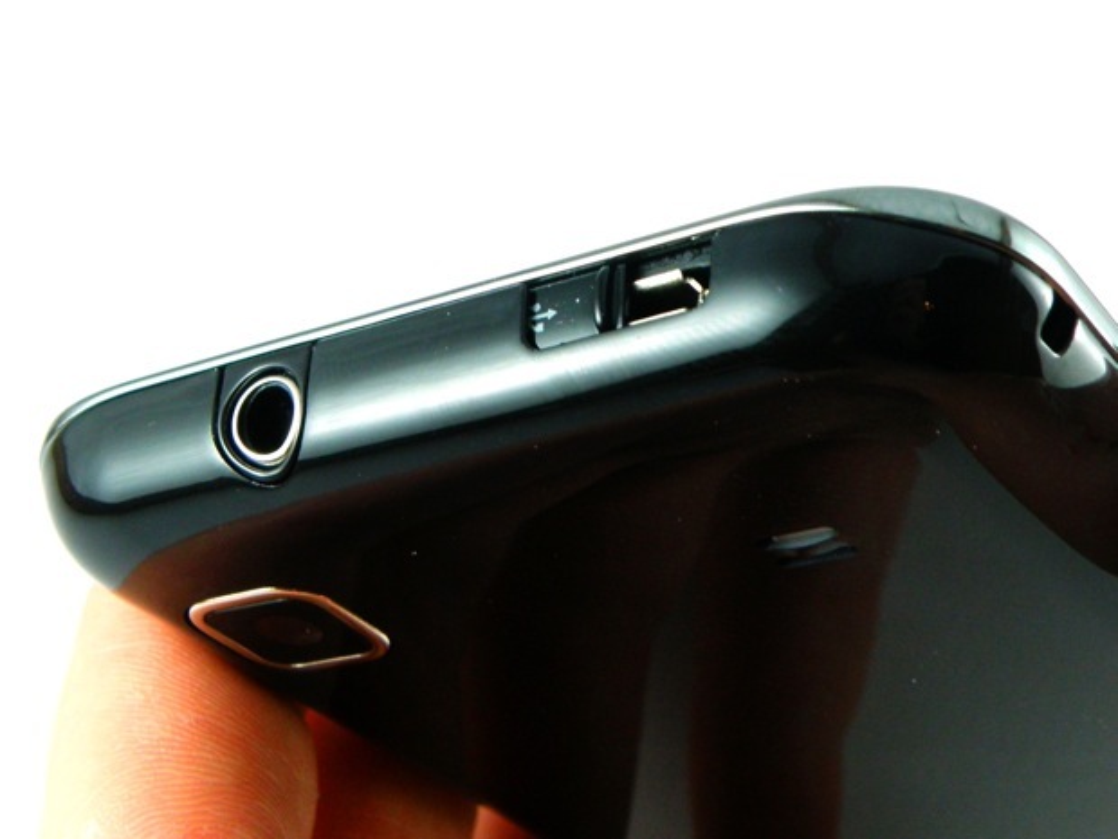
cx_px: 559
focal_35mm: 41
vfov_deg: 35.1
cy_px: 420
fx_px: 1324
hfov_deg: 45.8
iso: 100
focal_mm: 7.32
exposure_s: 1/50
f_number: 4.5
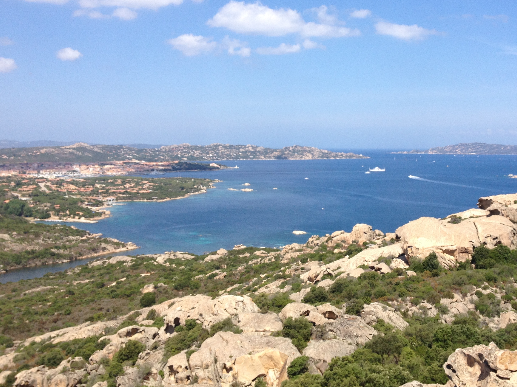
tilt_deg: -4.7
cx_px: 333
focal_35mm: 47
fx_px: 702
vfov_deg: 30.8
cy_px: 168
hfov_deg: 40.1
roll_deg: +0.2
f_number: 2.4
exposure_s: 1/1623
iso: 50
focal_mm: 4.28
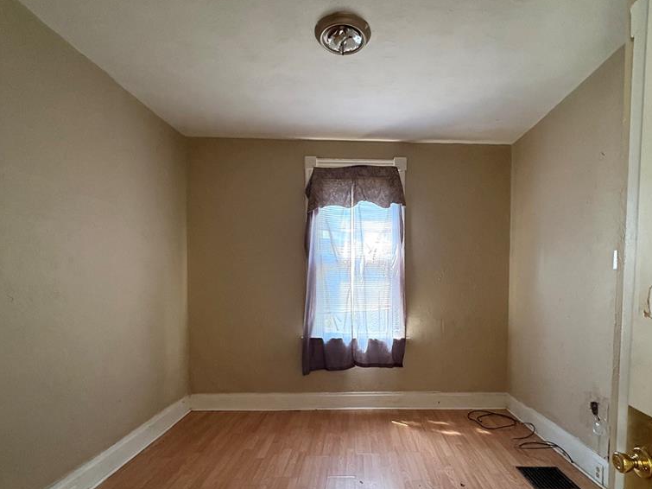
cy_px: 298
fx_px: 358
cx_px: 358
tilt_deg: -3.5
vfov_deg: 67.9
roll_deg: +0.3
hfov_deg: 84.4
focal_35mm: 19
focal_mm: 2.22
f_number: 2.2
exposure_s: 1/60
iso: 800
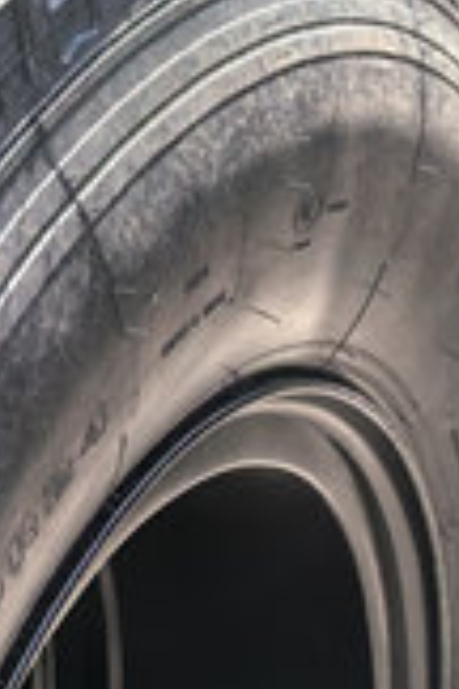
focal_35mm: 149
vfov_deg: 13.7
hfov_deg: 8.9
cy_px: 617
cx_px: -268
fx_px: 2849
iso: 50
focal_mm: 5.75
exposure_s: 1/2545
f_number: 2
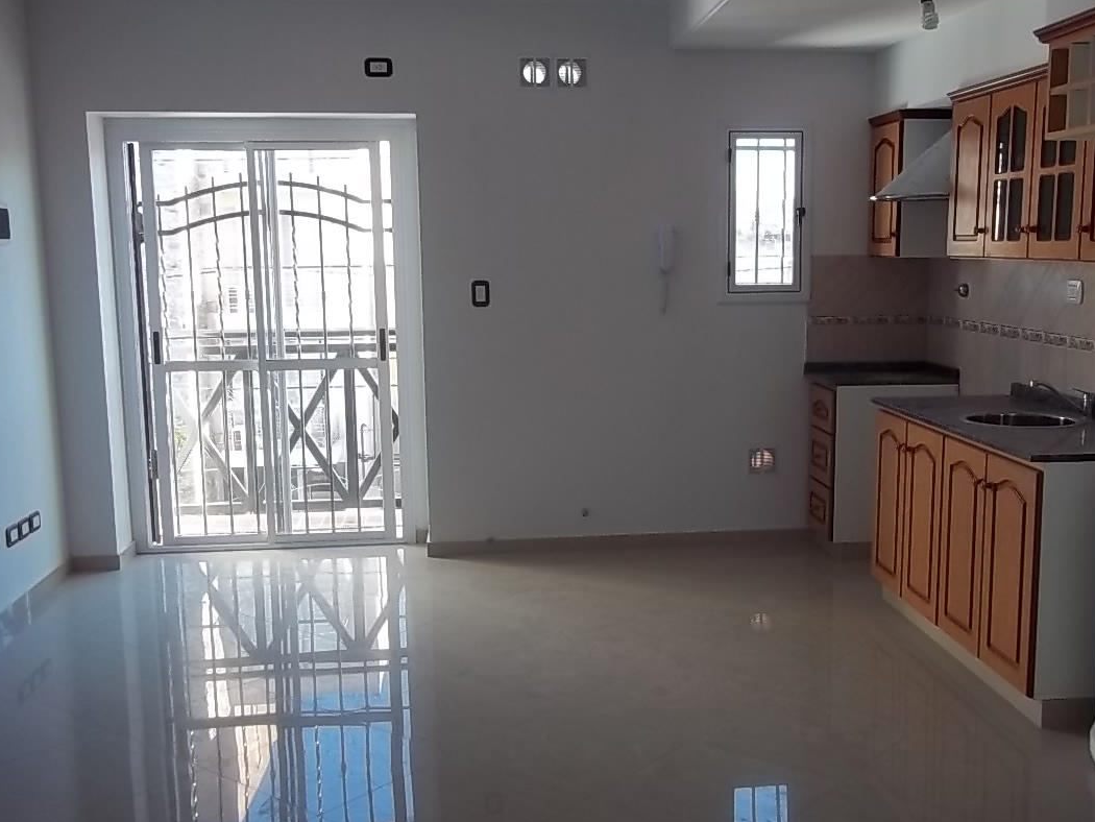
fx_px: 1234
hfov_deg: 47.8
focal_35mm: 39
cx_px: 591
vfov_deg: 36.8
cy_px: 441
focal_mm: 5.7
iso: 80
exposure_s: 1/80
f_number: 2.9
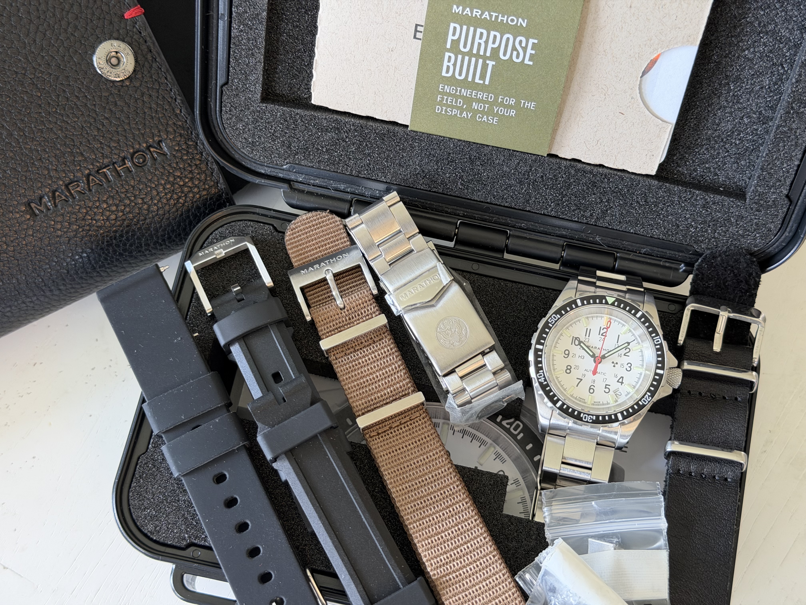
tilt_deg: -72.4
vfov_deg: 30.3
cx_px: 403
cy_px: 302
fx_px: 1118
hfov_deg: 39.7
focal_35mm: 48
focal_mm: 6.76
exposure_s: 1/50
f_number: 1.78
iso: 200
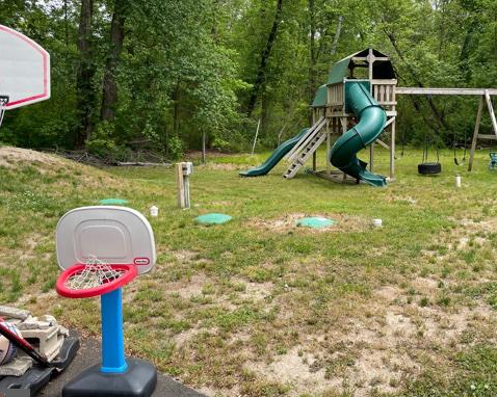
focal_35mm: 34
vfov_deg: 43.2
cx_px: 282
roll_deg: +1.5
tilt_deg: -5.0
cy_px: 166
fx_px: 500
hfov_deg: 52.7
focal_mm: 4.2
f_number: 1.6
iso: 32
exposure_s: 1/1114
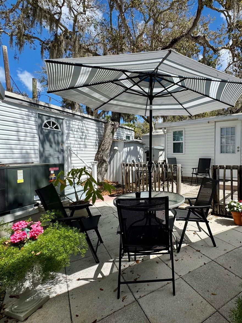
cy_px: 160
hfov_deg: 65.8
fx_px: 177
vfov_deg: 84.7
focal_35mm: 19
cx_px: 171
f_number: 2.2
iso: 40
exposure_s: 1/2415
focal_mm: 2.22
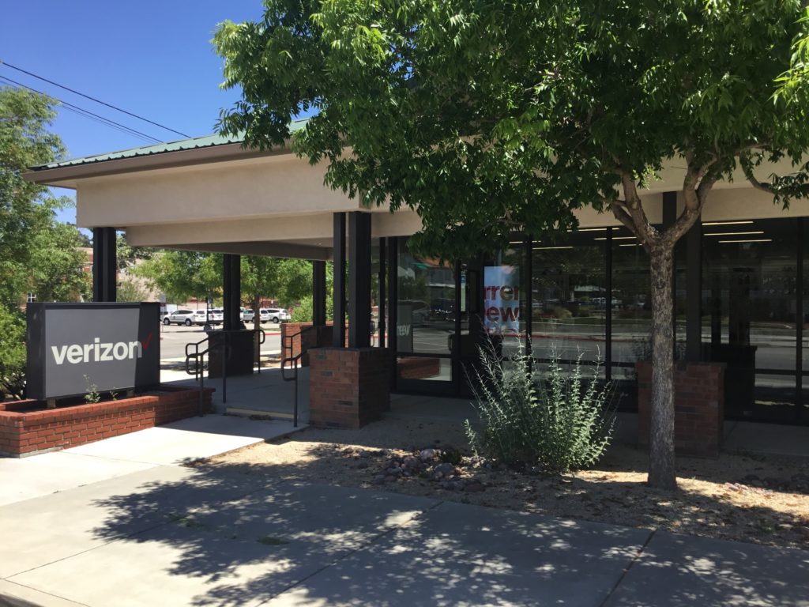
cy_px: 304
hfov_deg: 58.4
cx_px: 404
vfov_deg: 45.4
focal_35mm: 31
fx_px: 724
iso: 25
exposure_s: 1/641
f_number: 2.4
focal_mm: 3.3
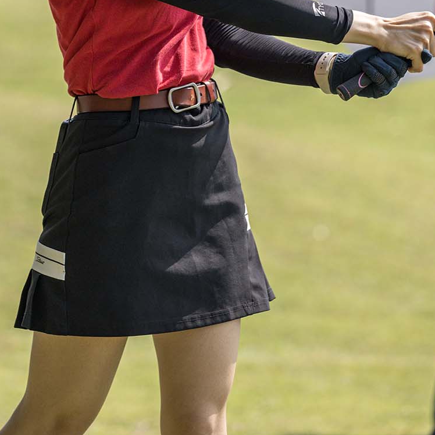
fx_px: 4649
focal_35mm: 327
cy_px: 50
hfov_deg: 5.4
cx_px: 210
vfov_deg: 5.4
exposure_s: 1/2500
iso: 900
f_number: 4
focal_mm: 200
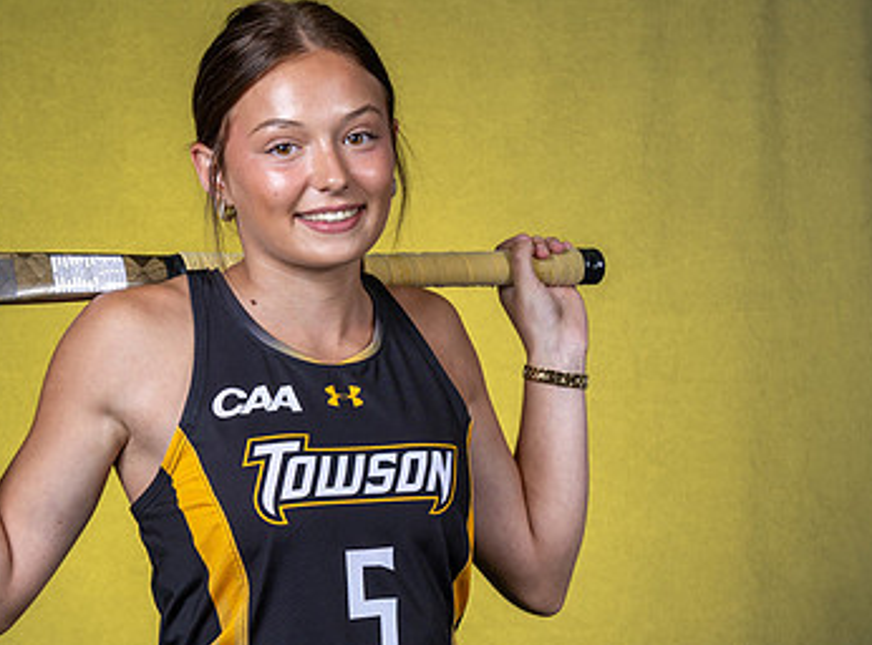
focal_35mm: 118
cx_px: 373
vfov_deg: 12.4
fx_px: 2958
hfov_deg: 16.8
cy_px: 532
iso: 100
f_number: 7.1
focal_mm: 54
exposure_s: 1/125
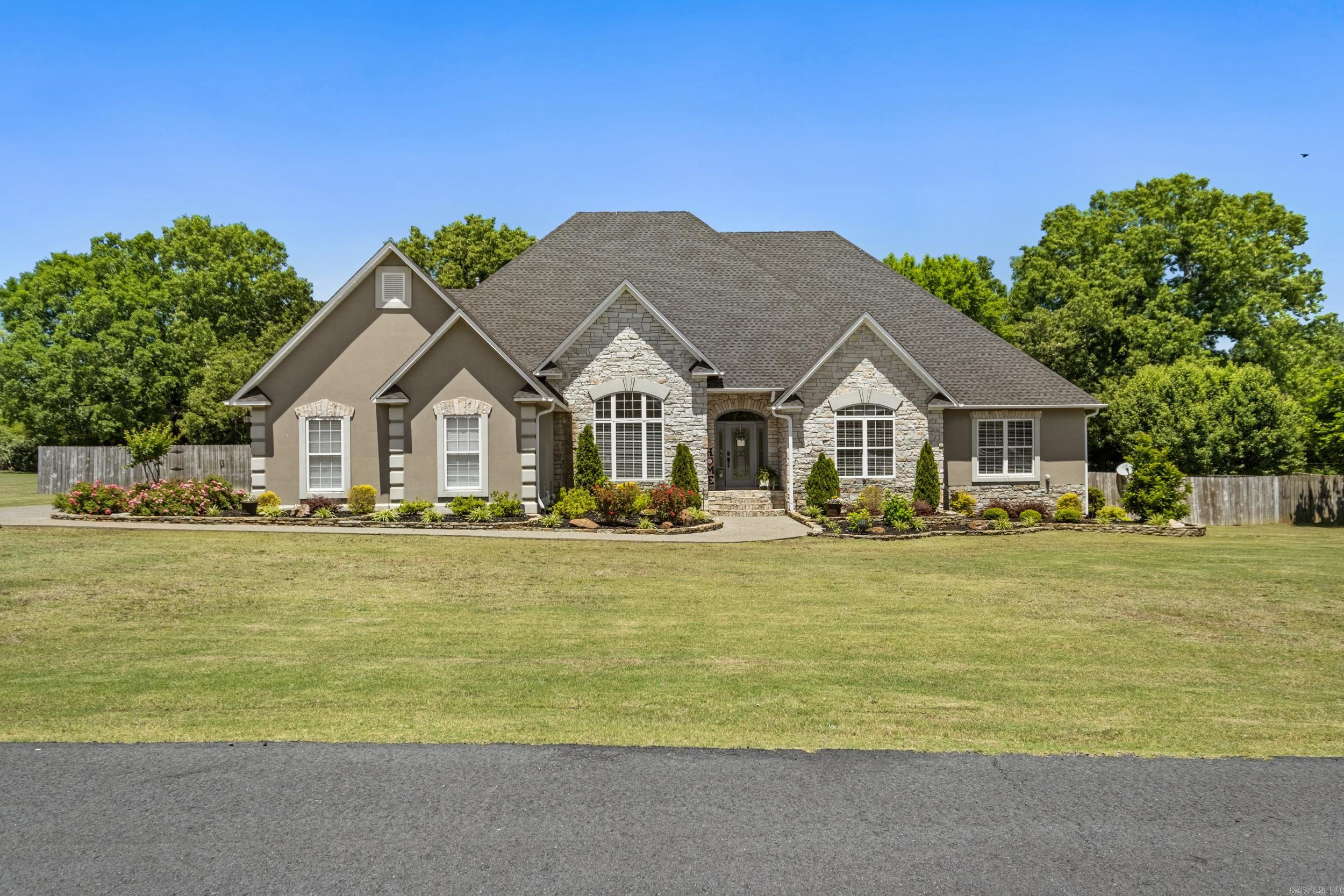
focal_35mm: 29
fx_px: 1083
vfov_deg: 45.0
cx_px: 672
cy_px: 448
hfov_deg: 63.7
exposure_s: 1/500
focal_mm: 19.1
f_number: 7.1
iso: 400
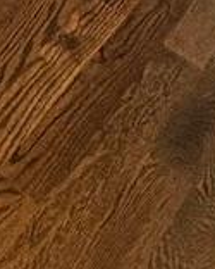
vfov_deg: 9.6
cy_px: -664
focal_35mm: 112
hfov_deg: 13.4
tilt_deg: -3.1
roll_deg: +0.7
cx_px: -36
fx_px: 890
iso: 320
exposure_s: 1/60
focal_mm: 2.22
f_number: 2.2
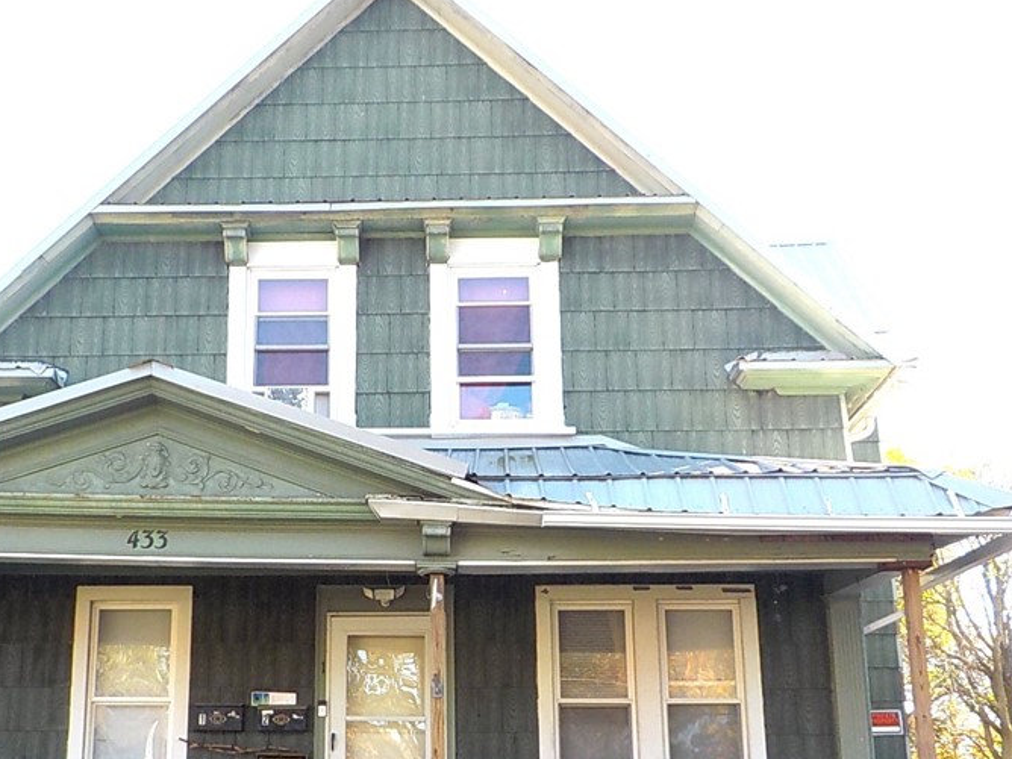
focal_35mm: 46
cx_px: 371
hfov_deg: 40.9
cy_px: 504
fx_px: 1345
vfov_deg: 31.3
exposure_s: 1/200
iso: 125
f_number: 3.3
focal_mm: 4.1
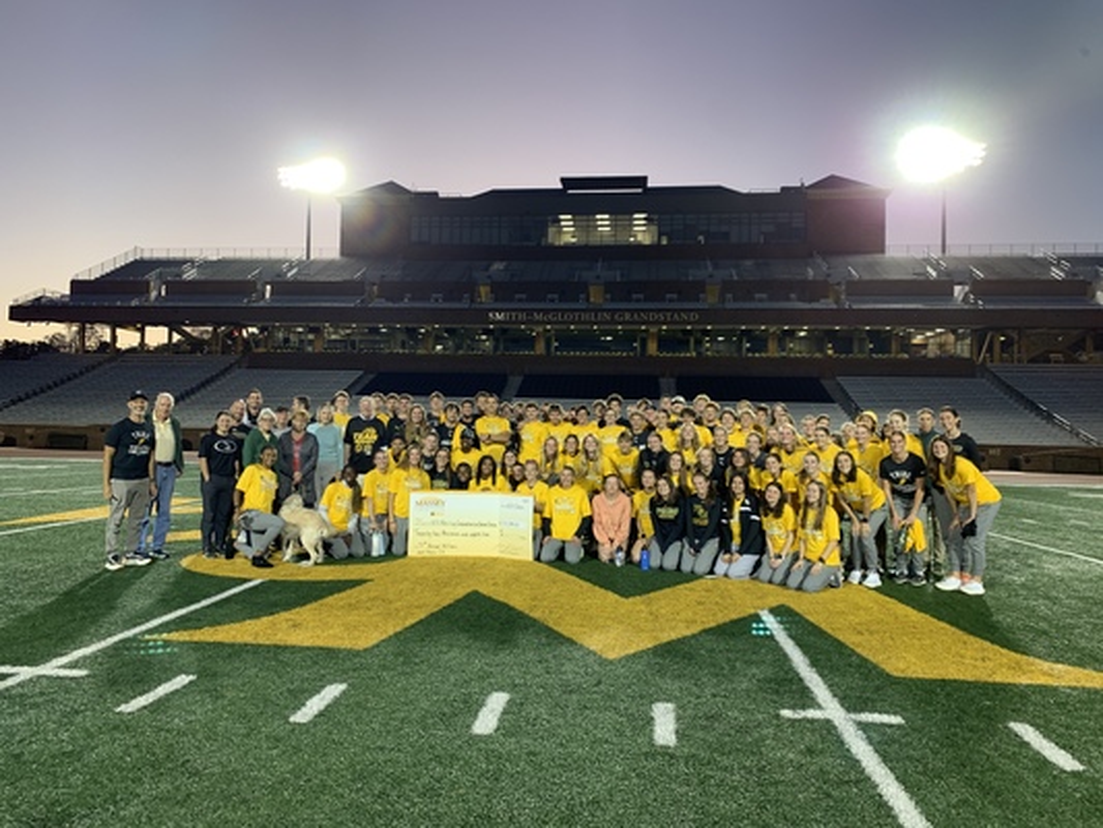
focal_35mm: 26
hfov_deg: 67.3
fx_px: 829
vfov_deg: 53.1
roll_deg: -0.8
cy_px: 414
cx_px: 552
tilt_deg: +2.2
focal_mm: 4.25
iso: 64
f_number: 1.8
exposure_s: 1/60
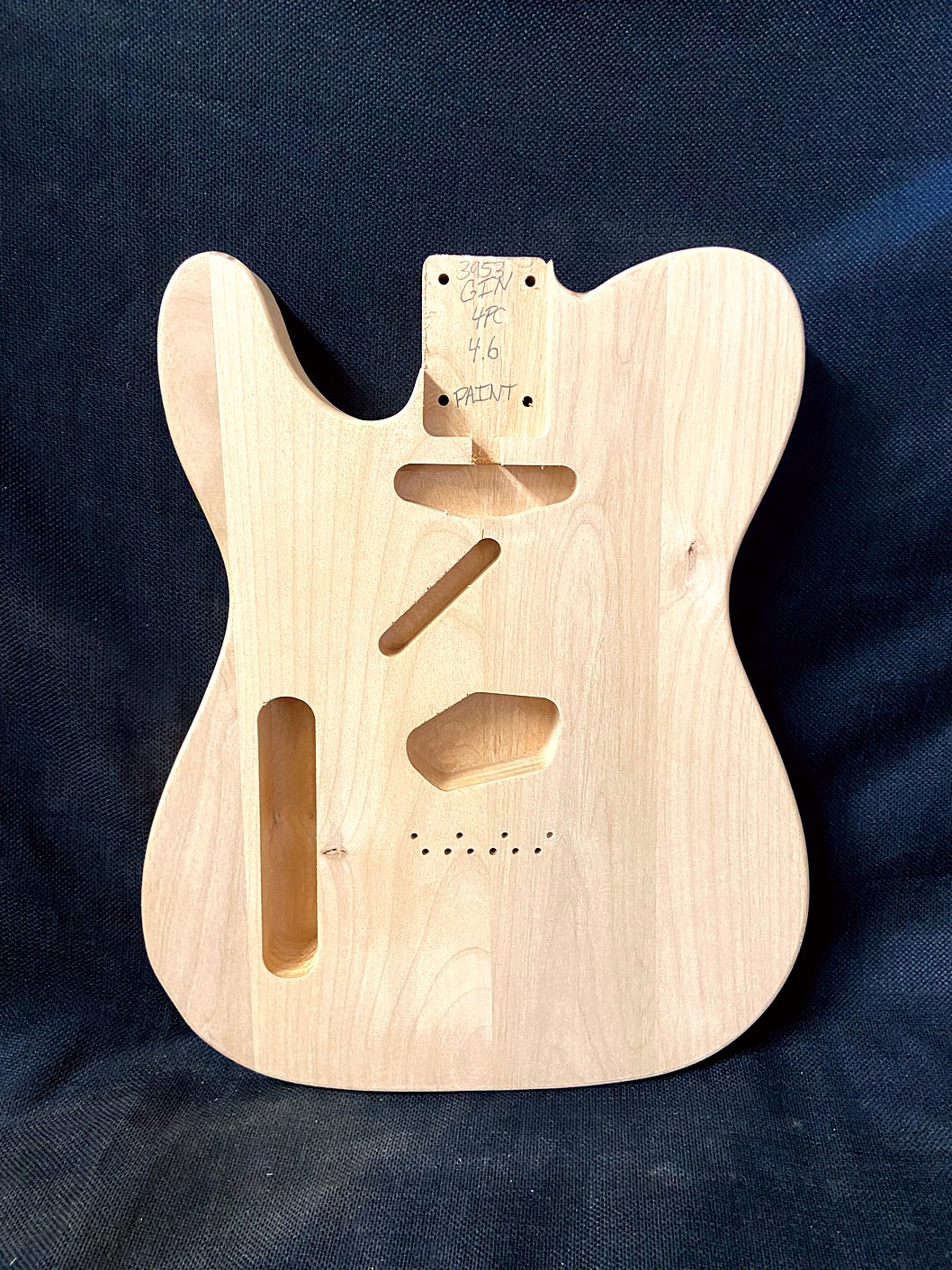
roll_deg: +1.1
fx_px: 954
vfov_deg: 67.3
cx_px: 476
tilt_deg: -20.4
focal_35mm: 26
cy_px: 635
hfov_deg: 53.1
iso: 500
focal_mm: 4.25
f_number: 1.8
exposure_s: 1/40
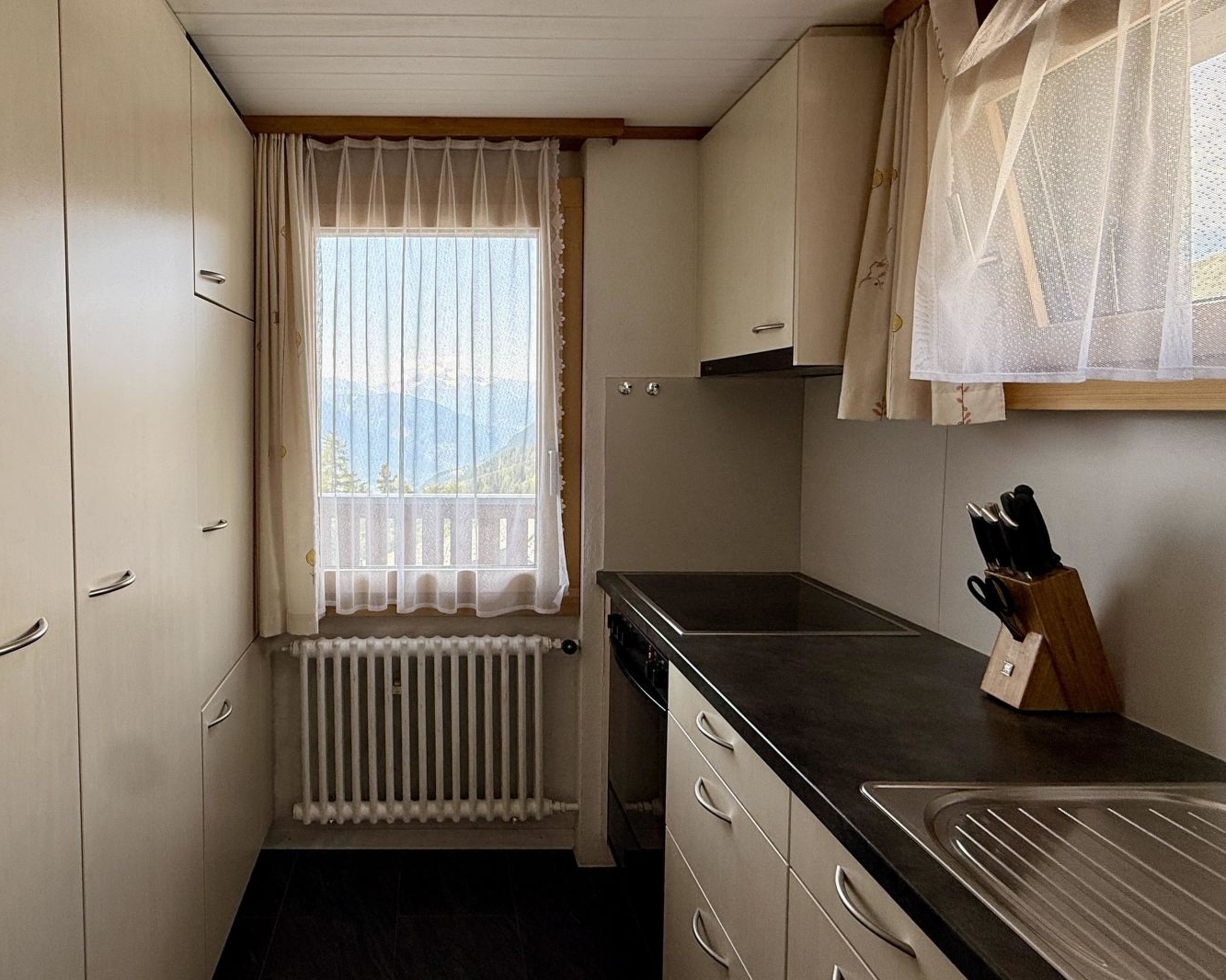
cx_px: 438
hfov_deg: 75.9
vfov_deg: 65.4
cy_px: 441
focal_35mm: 21
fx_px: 762
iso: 64
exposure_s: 1/152
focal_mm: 2.22
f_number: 2.2
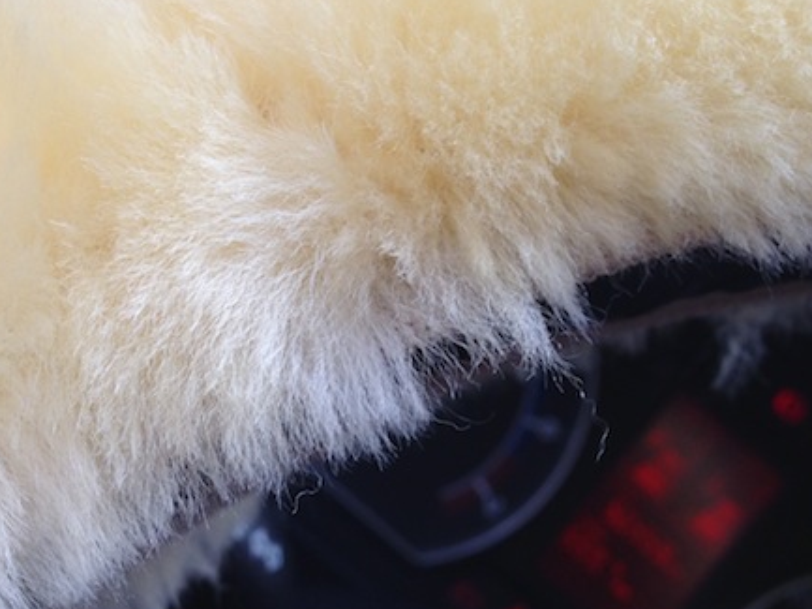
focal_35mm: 61
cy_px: 300
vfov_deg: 24.0
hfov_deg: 31.4
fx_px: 1431
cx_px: 276
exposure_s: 1/120
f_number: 2.4
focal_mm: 4.12
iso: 50
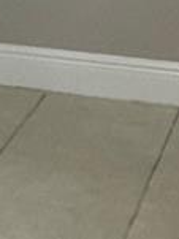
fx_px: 1595
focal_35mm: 231
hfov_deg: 6.3
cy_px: 35
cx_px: -174
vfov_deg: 8.6
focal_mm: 3
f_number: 1.8
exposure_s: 1/60
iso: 100
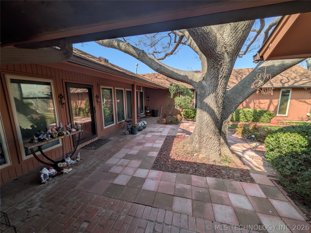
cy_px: 116
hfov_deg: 102.1
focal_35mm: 14
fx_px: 126
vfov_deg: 85.7
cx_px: 156
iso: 51
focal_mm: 1.83
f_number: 2.2
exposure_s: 1/1119
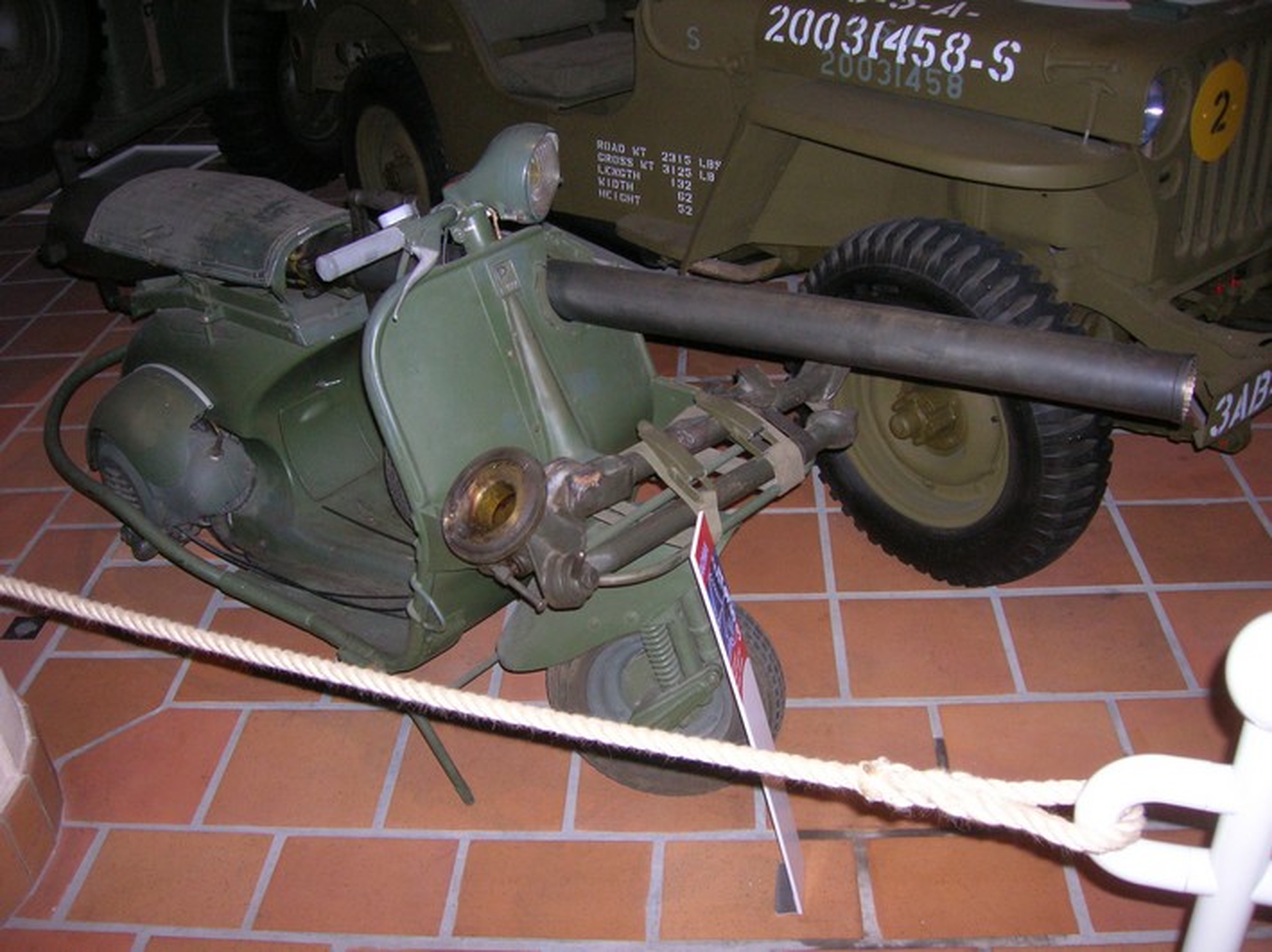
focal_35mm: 34
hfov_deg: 54.0
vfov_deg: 41.8
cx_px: 636
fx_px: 1249
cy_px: 476
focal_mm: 5.7
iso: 138
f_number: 2.9
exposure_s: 1/60.1
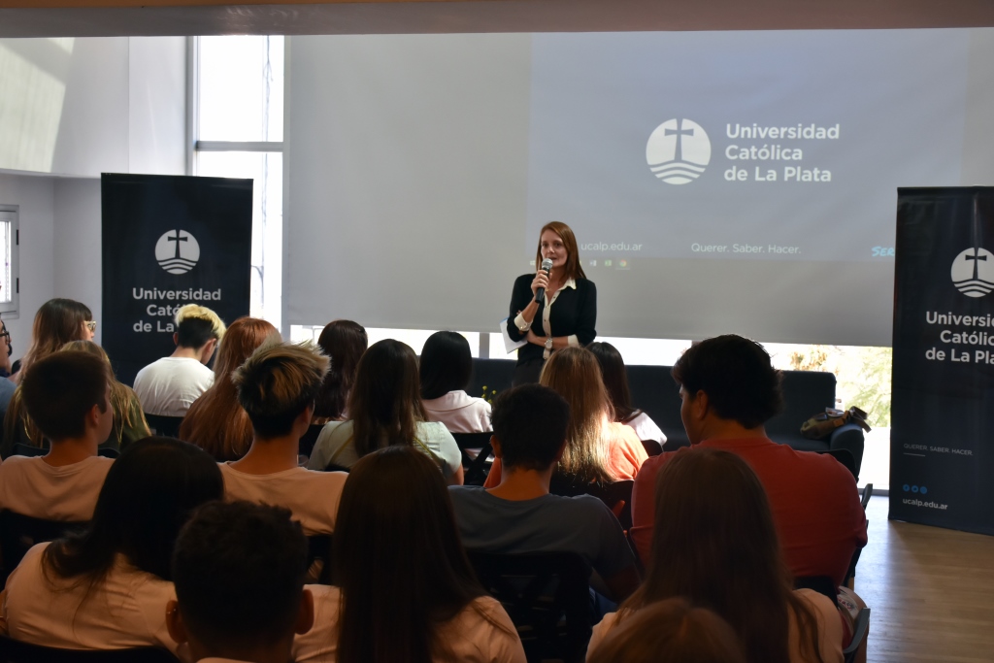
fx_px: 1325
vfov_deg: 28.1
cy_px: 332
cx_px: 497
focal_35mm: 48
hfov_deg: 41.1
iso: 800
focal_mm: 32
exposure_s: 1/160
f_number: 6.3
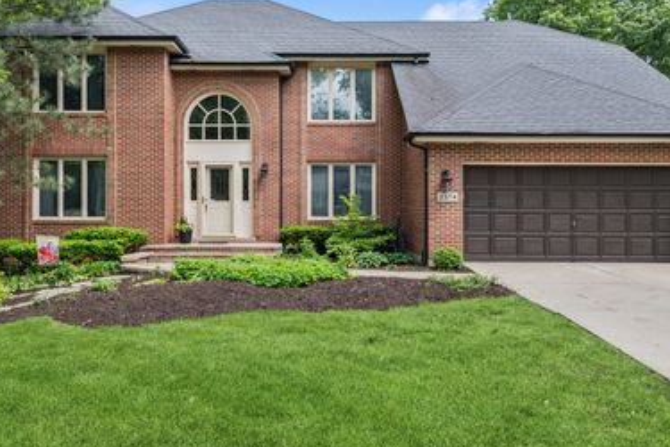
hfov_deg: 65.5
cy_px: 181
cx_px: 348
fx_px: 521
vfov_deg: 46.2
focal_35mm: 28
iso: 250
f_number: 8
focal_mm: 14
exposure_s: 1/250
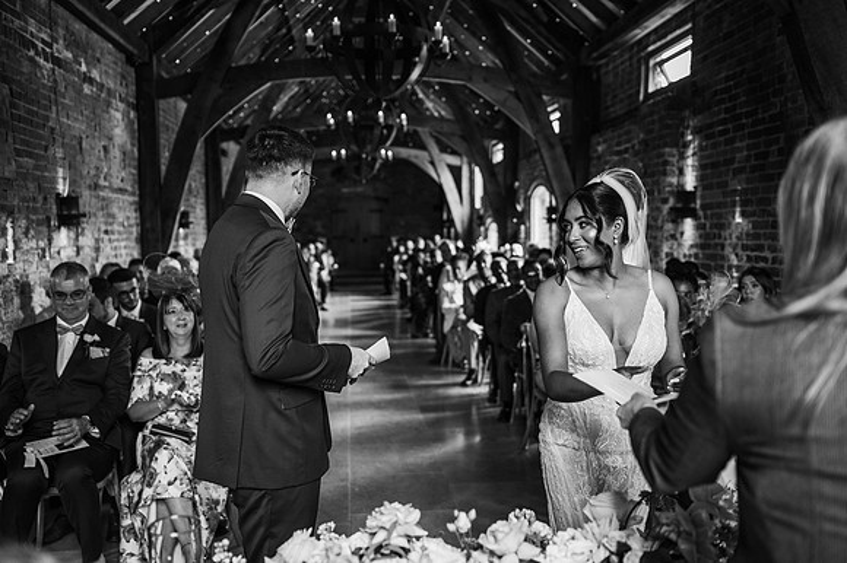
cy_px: 282
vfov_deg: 37.8
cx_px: 424
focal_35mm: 35
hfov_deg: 54.5
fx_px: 823
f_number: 2.2
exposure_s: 1/200
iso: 720
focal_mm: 35
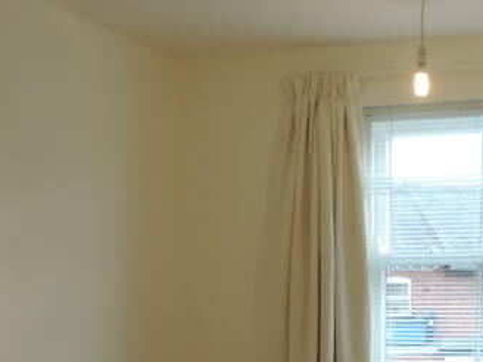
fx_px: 1046
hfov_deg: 25.7
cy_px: 530
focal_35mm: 75
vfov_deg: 17.8
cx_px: 350
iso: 110
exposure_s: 1/30
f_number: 3
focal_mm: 4.3
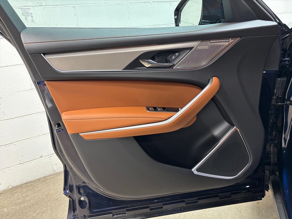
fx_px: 219
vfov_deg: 53.1
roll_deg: +6.1
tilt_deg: -19.3
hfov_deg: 67.3
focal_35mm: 26
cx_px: 146
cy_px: 110
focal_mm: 5.96
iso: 100
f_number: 1.6
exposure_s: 1/60
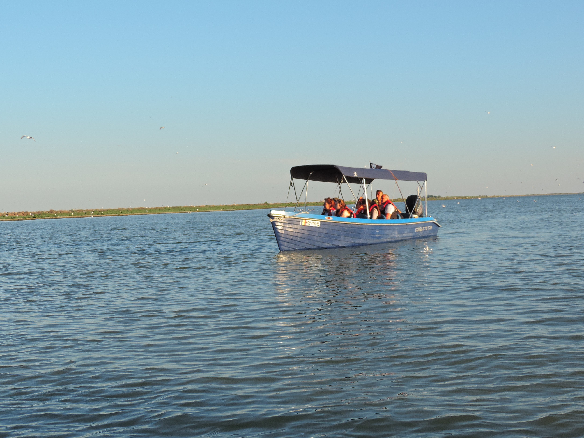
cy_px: 226
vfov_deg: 27.5
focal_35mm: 53
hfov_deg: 36.1
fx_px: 894
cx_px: 258
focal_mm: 8.3
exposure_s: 1/500
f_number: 3.5
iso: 80
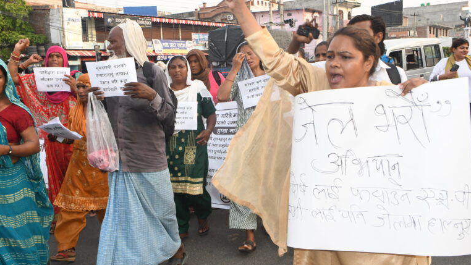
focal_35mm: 38
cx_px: 236
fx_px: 475
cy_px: 138
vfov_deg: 31.2
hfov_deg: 52.8
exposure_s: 1/200
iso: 640
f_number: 4.5
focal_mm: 24
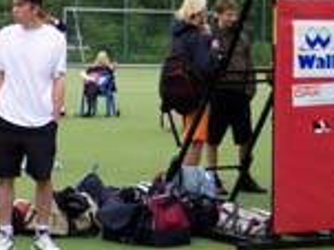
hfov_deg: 12.6
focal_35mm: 152
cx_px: -108
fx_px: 1465
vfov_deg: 9.7
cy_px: 64
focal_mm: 10.7
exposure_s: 1/700
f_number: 3.4
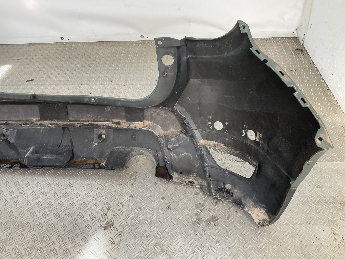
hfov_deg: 61.7
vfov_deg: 48.2
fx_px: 289
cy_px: 130
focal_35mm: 29
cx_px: 172
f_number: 1.8
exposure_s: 1/100
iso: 20
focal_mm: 3
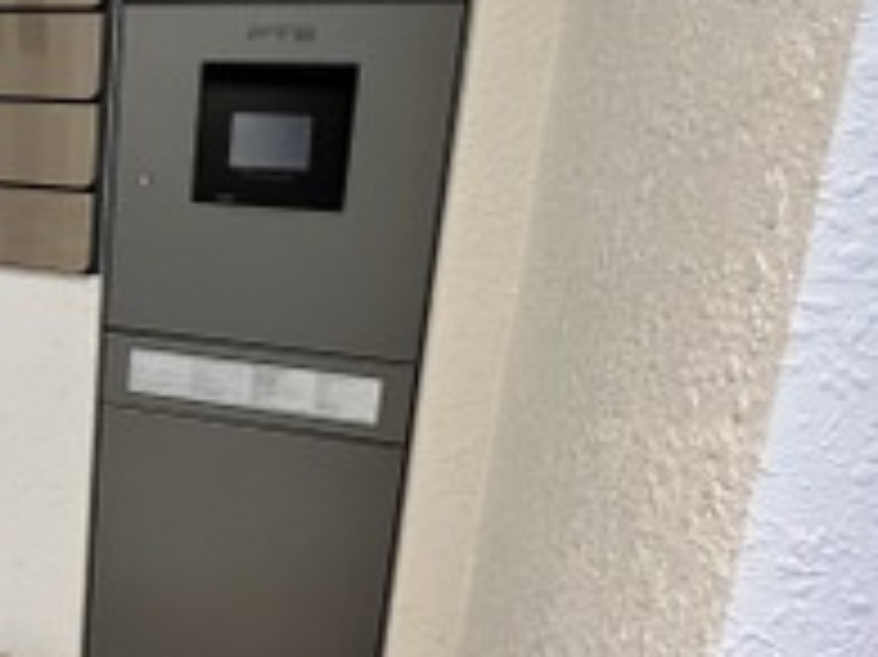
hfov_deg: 42.2
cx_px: -126
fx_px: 811
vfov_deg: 43.3
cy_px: 202
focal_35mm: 32
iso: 500
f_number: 1.8
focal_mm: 1.57
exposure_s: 1/60
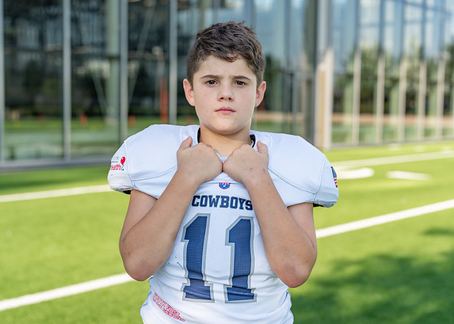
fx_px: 696
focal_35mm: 54
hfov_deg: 36.1
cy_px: 163
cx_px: 231
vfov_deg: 26.2
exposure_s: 1/640
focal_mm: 50
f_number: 2.8
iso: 100
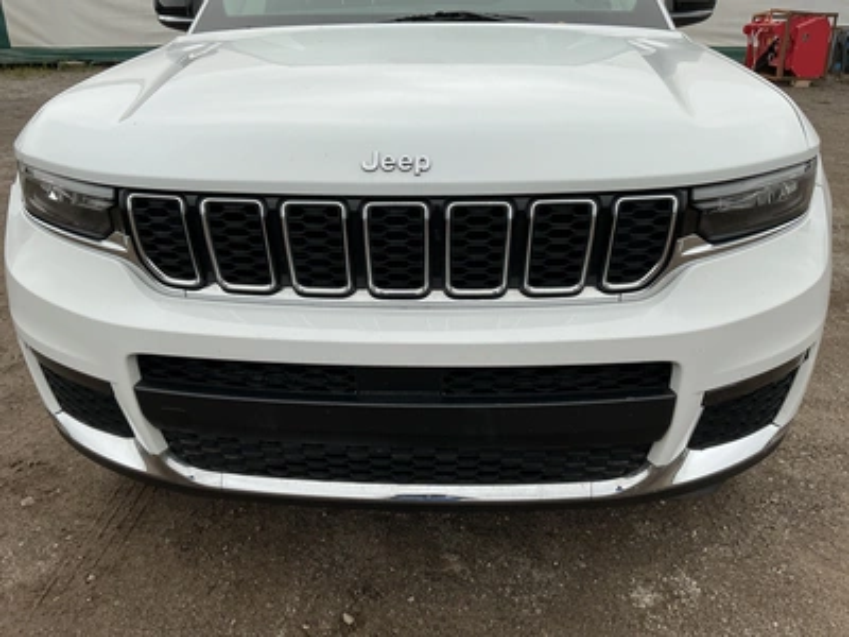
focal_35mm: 28
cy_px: 318
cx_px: 424
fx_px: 687
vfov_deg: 49.7
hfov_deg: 63.4
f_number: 1.8
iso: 25
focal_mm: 3
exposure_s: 1/491
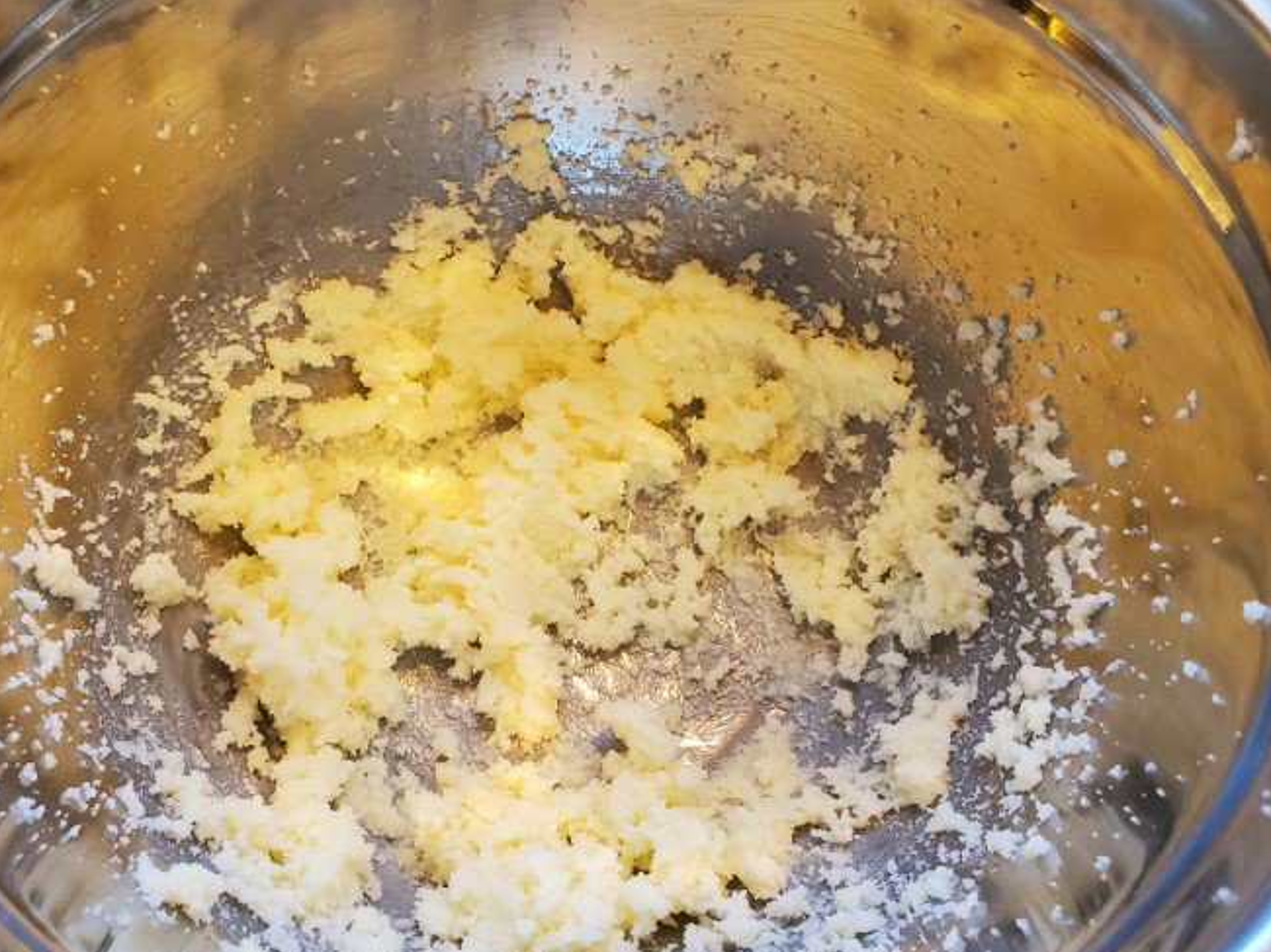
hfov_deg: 58.2
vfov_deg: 45.4
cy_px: 501
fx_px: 1138
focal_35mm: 31
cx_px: 562
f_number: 2.4
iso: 250
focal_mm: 4.3
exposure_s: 1/120
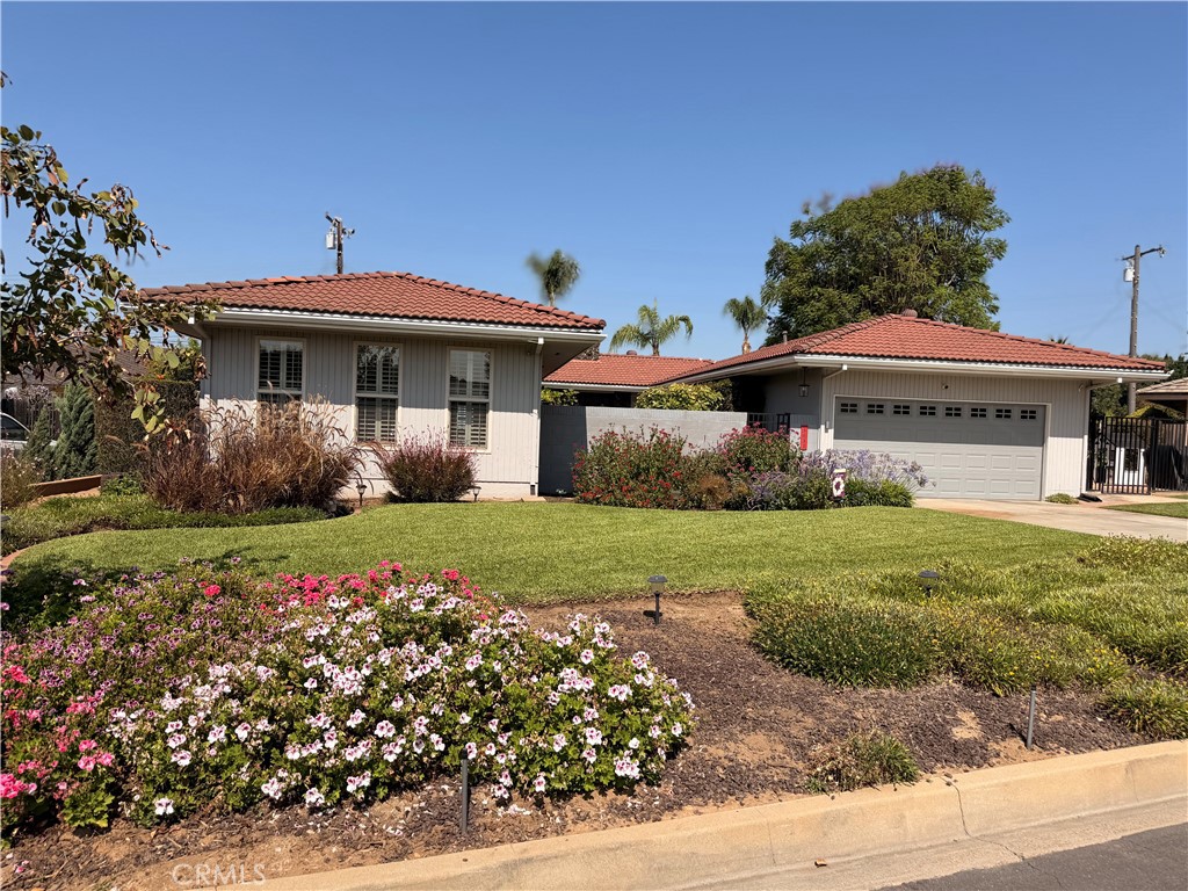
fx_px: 824
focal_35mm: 24
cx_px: 594
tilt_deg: -1.6
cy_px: 446
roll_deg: -1.7
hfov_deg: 71.6
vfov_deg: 56.8
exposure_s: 1/5714
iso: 80
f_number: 1.78
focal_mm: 6.76
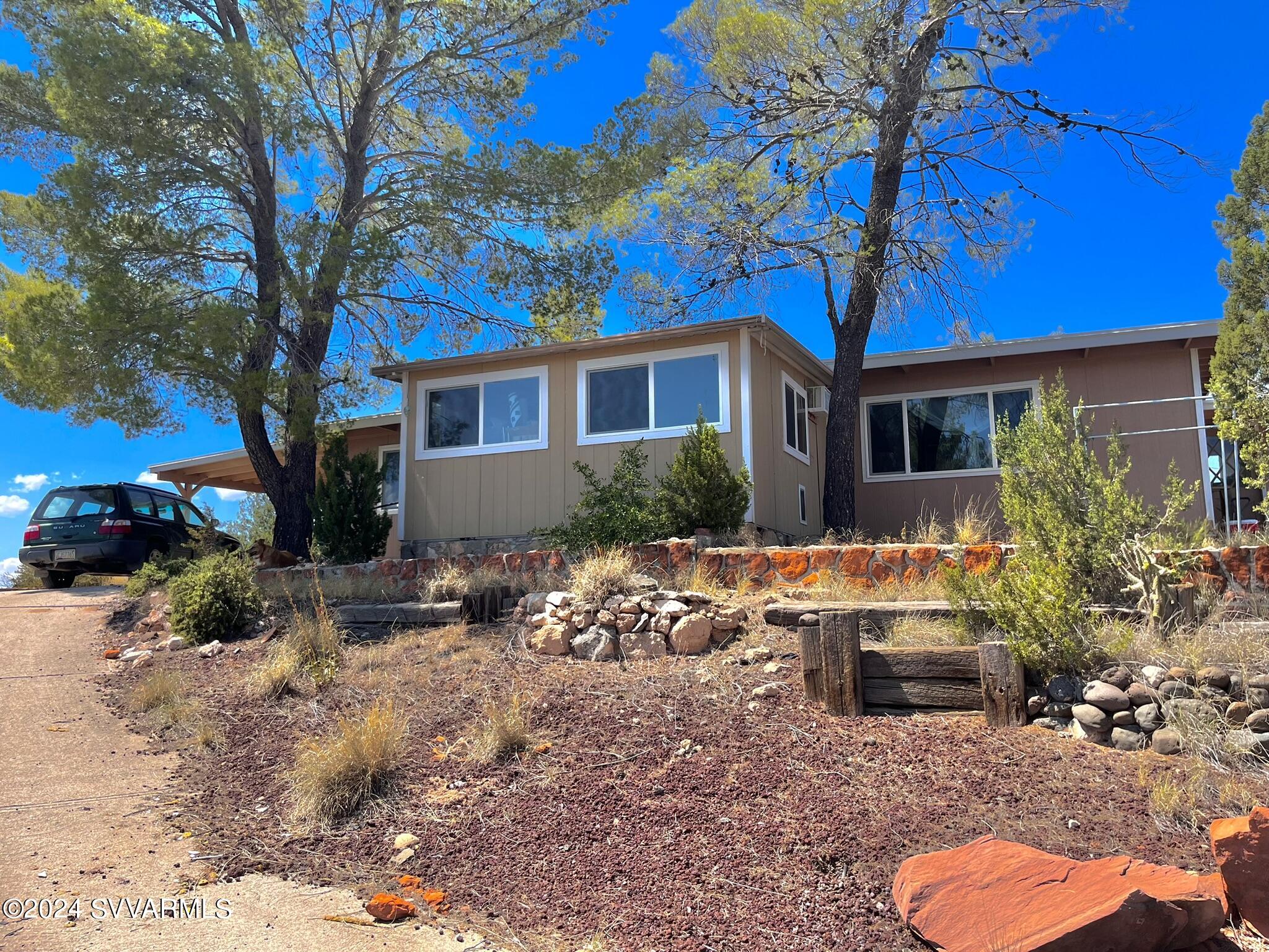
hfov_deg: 67.3
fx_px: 953
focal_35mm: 26
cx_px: 634
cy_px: 476
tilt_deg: +9.5
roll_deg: -0.1
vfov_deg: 53.1
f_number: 1.6
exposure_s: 1/2024
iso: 50
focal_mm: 5.1
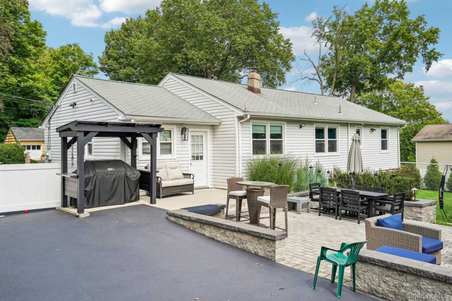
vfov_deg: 43.6
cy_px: 150
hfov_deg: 61.9
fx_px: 377
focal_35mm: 30
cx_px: 226
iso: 100
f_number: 7.1
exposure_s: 1/250
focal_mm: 30
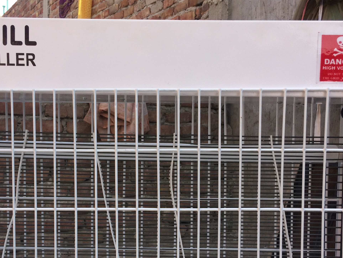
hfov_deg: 38.8
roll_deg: +0.1
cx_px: 145
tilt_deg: -5.1
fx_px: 486
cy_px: 165
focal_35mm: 49
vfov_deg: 29.5
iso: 32
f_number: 2.2
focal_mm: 4.15
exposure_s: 1/622
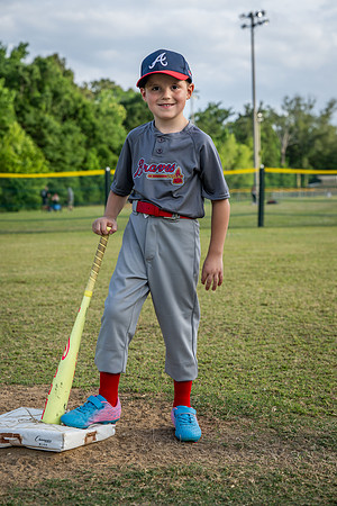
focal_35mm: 74
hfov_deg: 18.4
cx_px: 168
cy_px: 253
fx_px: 1039
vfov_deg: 27.3
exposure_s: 1/200
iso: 100
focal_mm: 74
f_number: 5.6
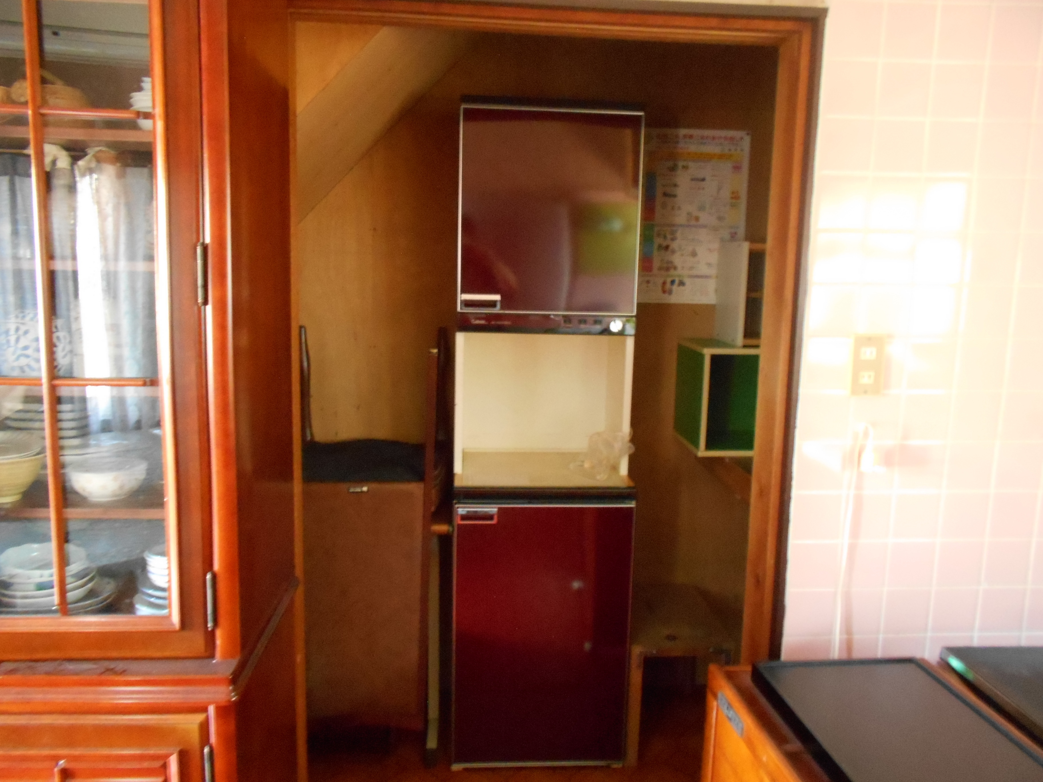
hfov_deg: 67.3
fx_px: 783
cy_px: 391
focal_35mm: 26
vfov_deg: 53.1
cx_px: 522
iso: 800
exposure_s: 1/4
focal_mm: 4.6
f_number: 3.2
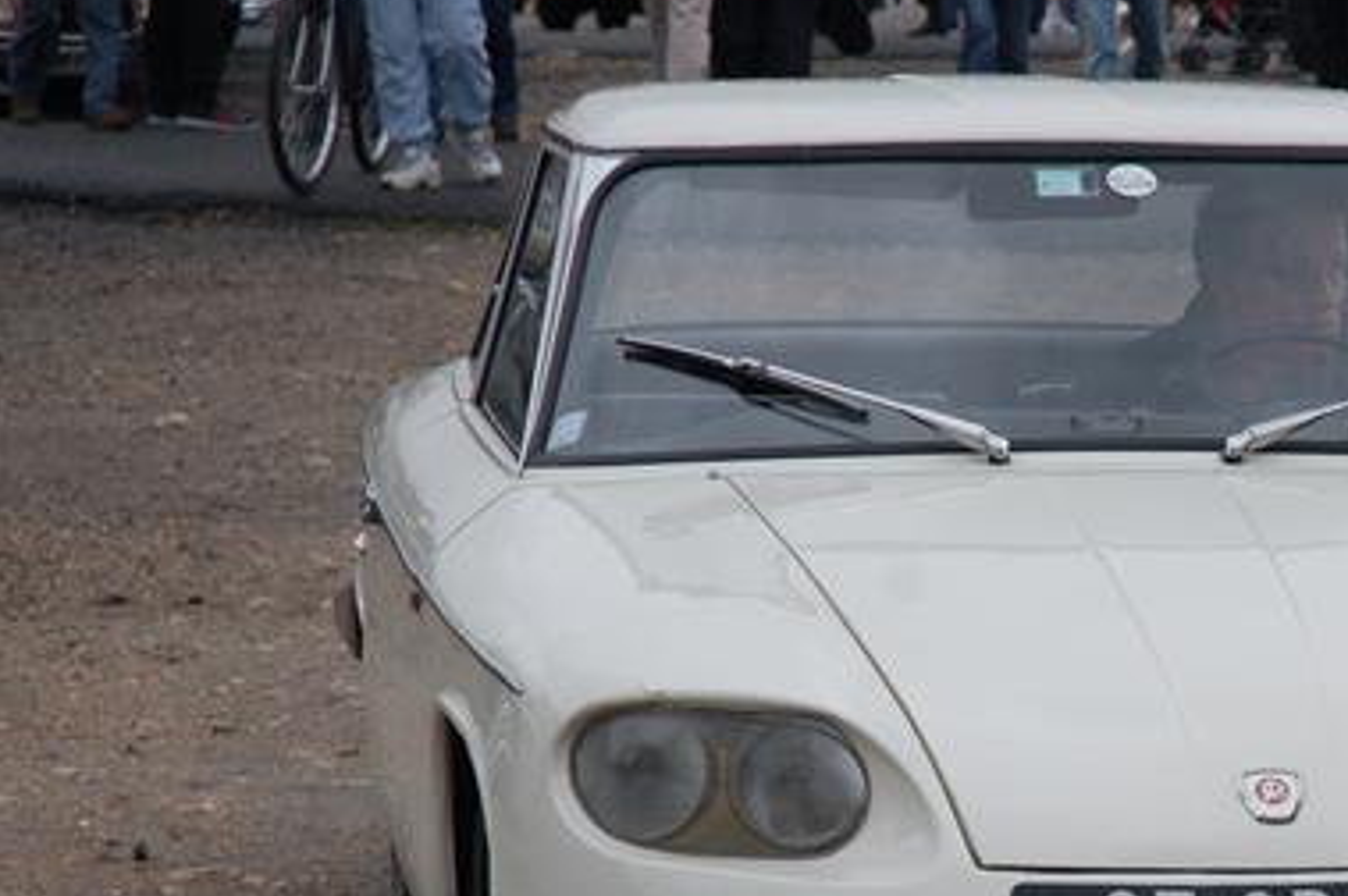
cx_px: 1158
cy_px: 740
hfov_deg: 10.3
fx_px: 7482
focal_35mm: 200
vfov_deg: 6.8
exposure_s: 1/500
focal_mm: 70
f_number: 5.6
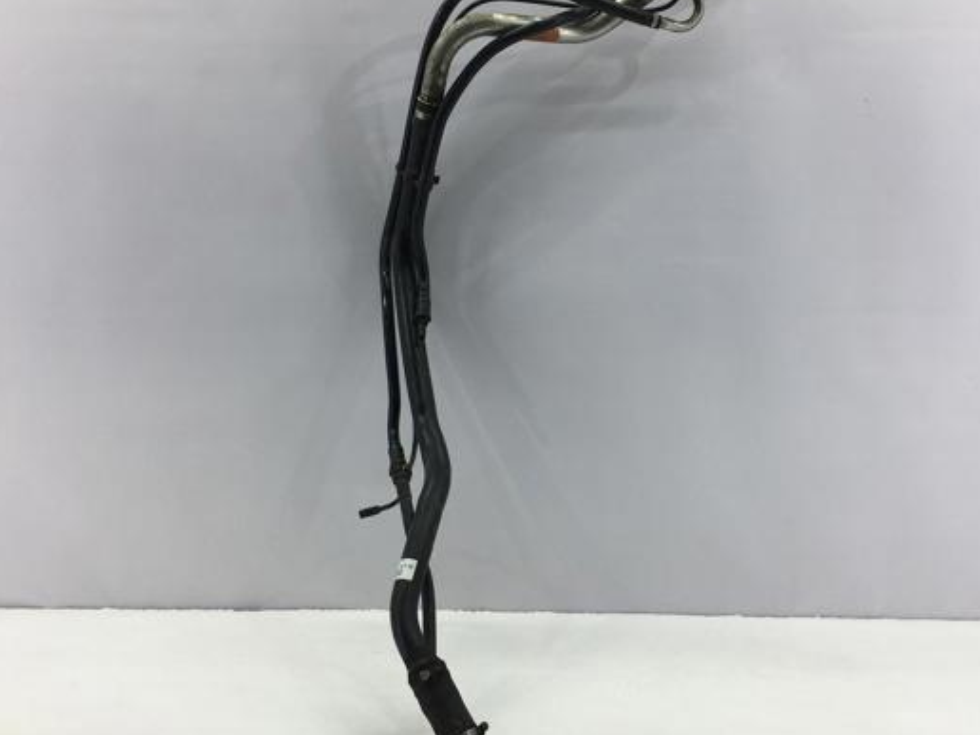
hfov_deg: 51.3
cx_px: 507
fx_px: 1019
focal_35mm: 36
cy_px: 348
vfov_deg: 39.6
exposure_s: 1/123
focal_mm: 4.15
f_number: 2.2
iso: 25
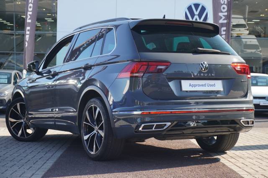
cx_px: 134
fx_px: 525
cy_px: 89
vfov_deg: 19.3
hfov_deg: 28.7
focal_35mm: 70
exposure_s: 1/250
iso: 400
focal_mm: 47
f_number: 5.6
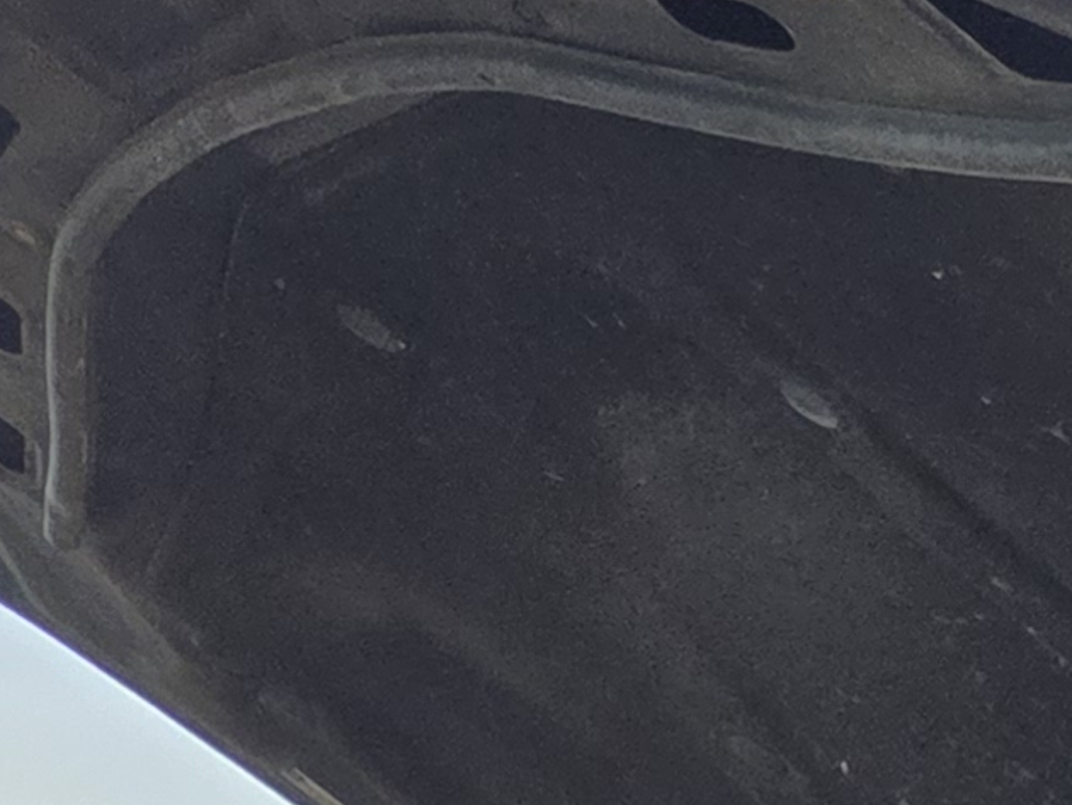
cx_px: 2231
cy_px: 2410
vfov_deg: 8.5
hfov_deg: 11.9
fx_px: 4523
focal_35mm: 146
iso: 80
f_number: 1.8
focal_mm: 5.4
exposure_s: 1/3264
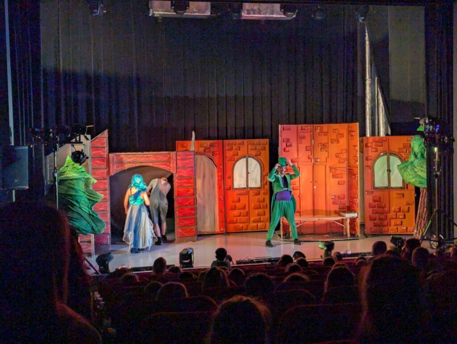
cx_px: 228
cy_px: 172
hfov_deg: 39.6
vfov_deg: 30.3
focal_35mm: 48
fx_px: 635
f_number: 1.85
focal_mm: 6.81
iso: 433
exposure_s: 1/493
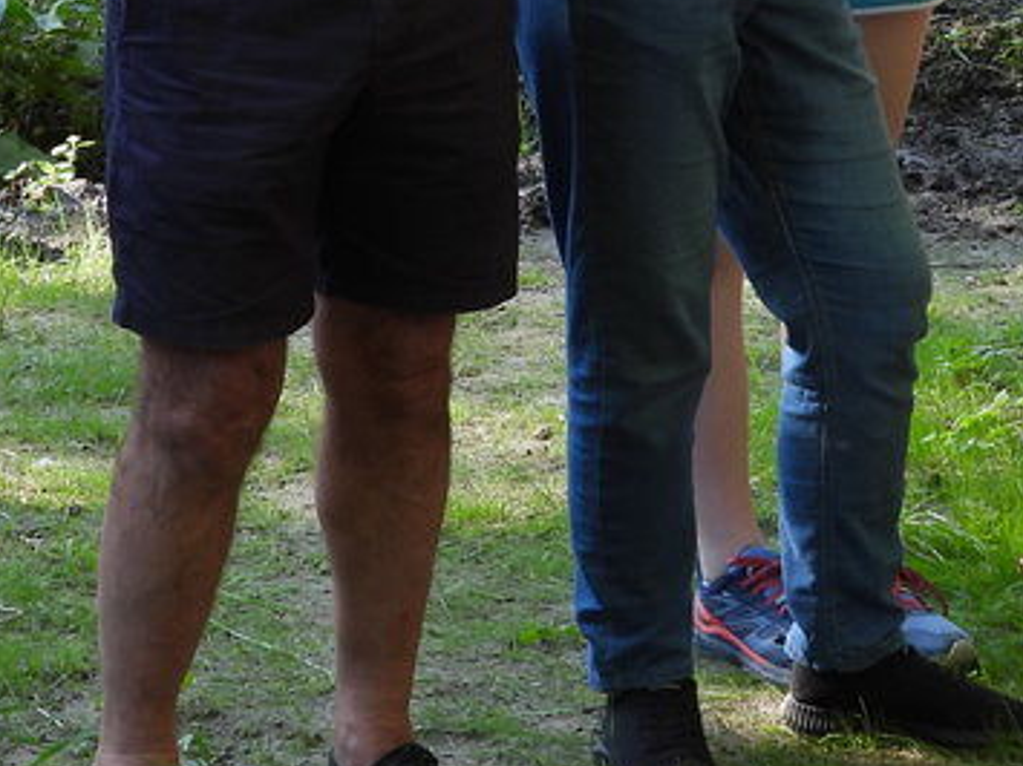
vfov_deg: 8.7
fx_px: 4993
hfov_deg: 11.7
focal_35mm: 169
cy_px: -179
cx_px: 403
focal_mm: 9
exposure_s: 1/60
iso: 100
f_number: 3.2
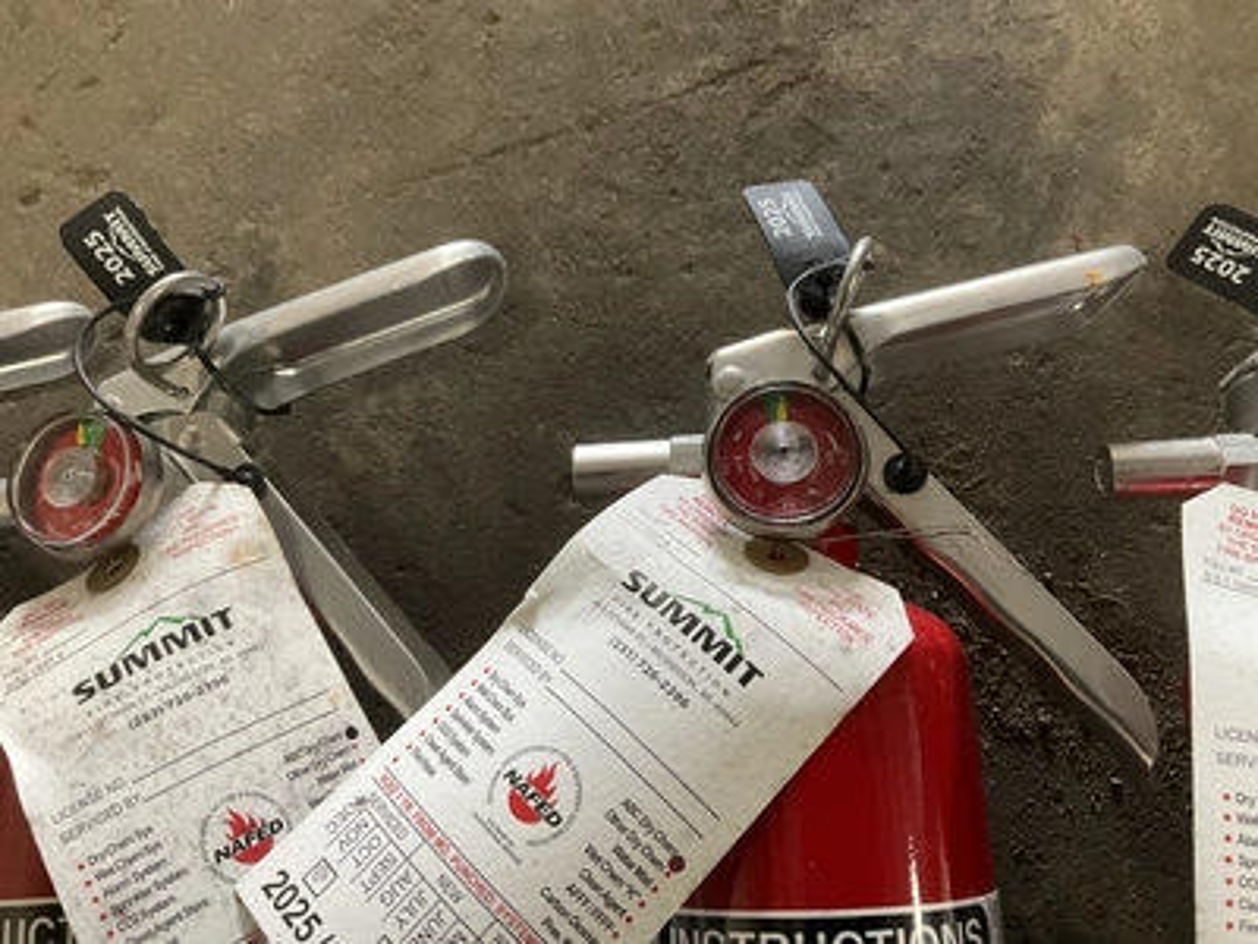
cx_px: 629
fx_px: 1054
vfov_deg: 48.2
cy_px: 472
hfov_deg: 61.7
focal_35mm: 29
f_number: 1.8
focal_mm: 3
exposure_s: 1/60
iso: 125
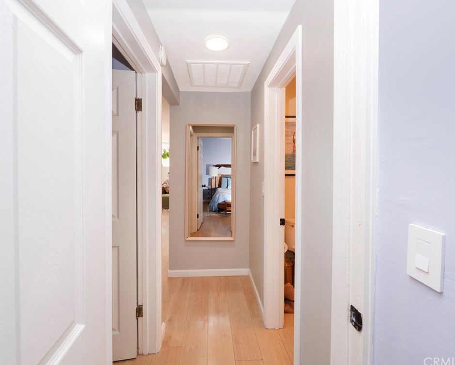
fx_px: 216
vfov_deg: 80.4
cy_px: 182
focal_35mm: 16
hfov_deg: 93.1
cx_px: 236
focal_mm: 7
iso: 400
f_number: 8
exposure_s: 1/13
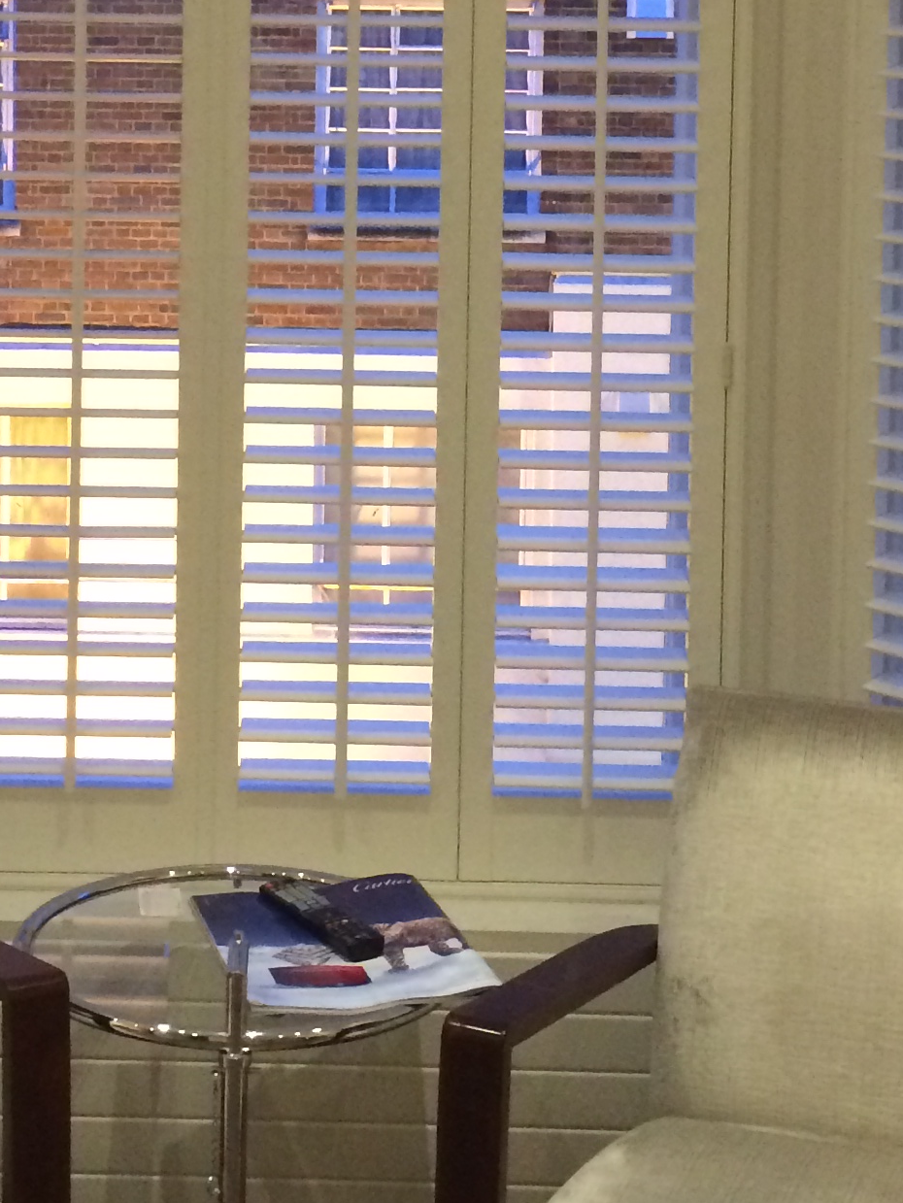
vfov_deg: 24.0
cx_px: 240
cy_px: 120
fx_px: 2746
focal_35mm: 79
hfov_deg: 18.6
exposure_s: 1/24
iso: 320
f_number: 2.2
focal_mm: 4.12
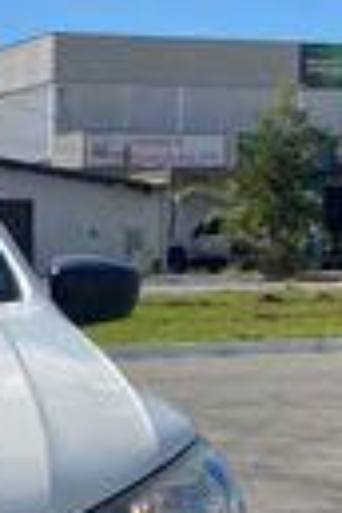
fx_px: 1411
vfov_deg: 20.0
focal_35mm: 99
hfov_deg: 12.3
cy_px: 505
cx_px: -334
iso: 32
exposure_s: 1/4115
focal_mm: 4.25
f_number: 1.8
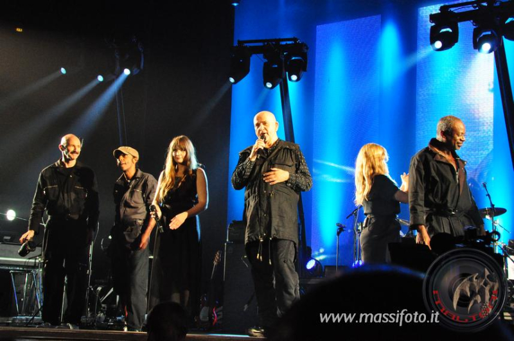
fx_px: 855
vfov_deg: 22.6
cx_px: 257
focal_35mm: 60
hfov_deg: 33.4
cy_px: 170
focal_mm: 40
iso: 3200
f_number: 13
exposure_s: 1/180
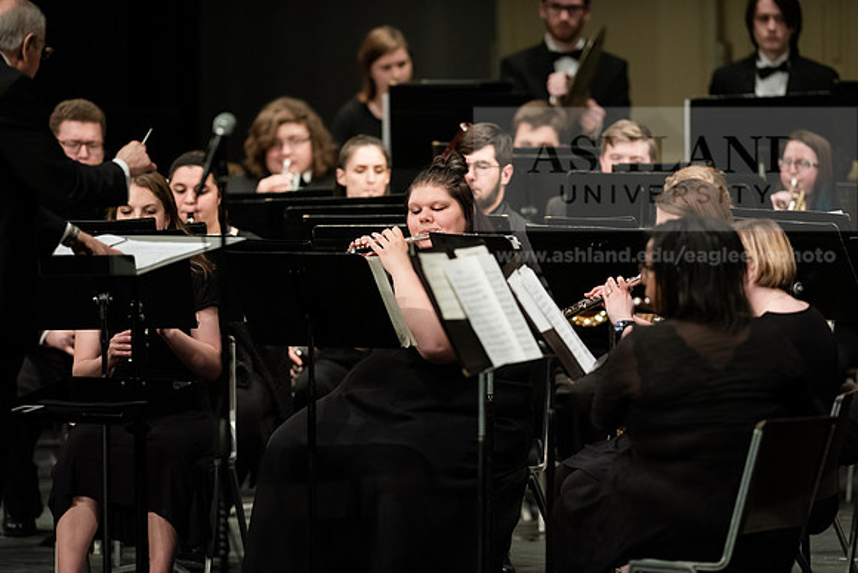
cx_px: 429
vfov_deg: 4.6
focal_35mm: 300
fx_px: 7151
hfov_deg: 6.9
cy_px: 286
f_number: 3.2
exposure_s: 1/250
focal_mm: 300
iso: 3200
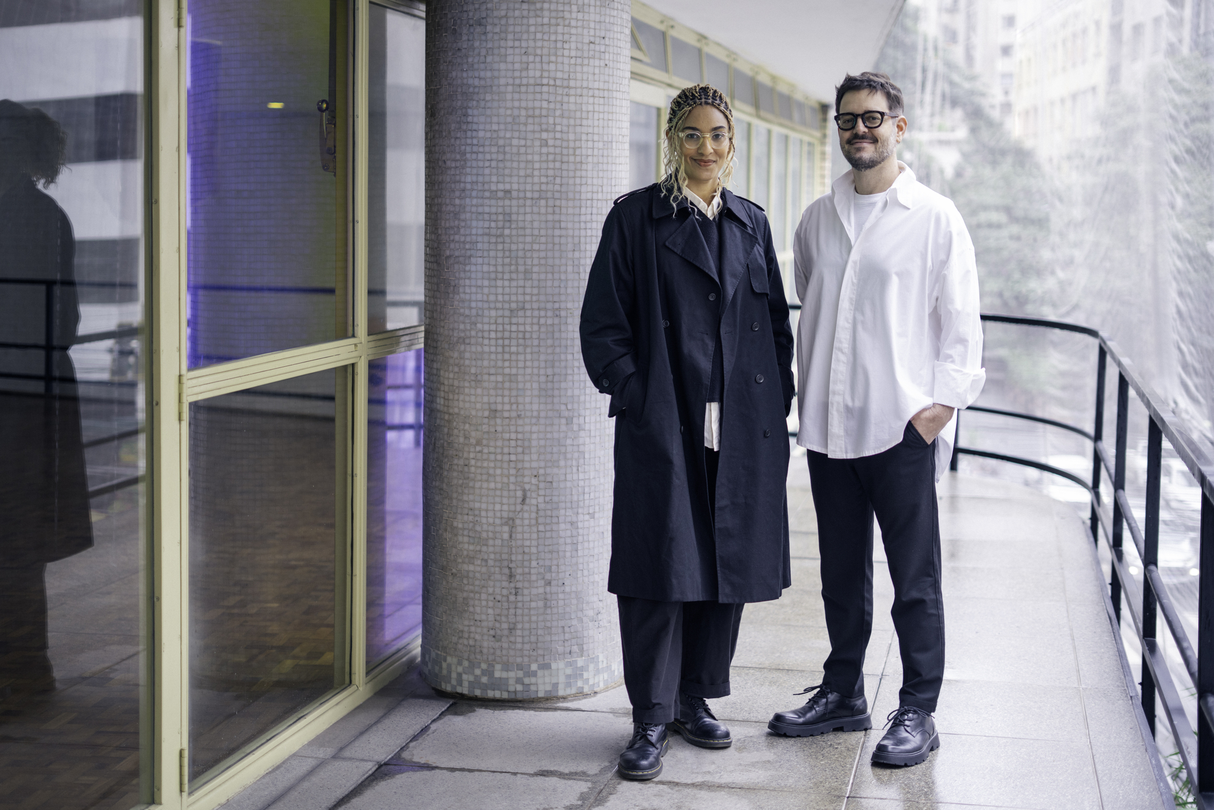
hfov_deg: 39.6
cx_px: 607
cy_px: 405
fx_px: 1686
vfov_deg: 27.0
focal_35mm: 50
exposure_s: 1/200
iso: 400
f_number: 1.8
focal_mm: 50
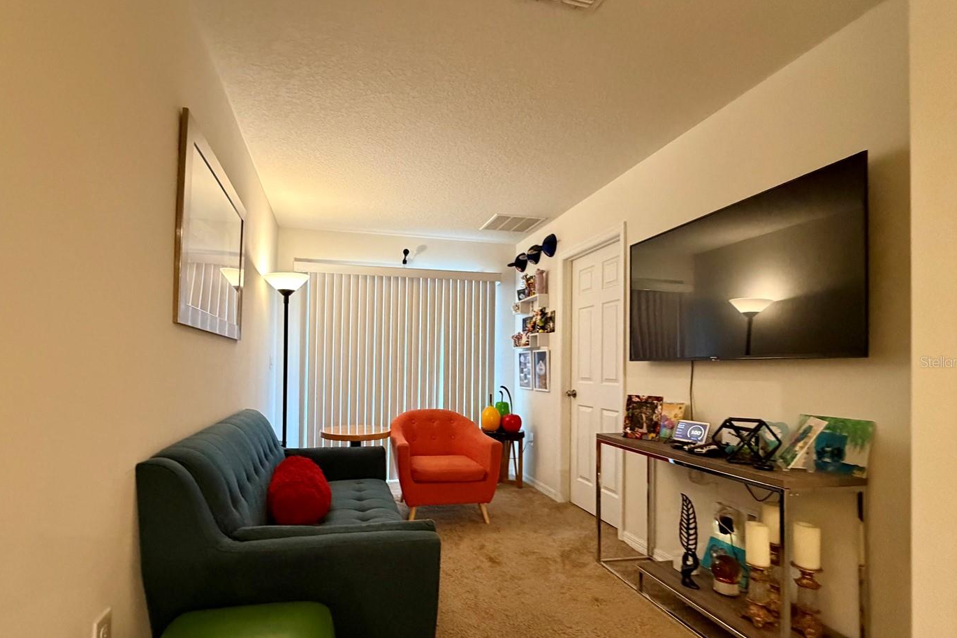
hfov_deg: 92.9
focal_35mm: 17
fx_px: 452
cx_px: 428
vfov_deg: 70.1
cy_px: 362
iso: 800
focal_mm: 2.22
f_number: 2.2
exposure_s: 1/59
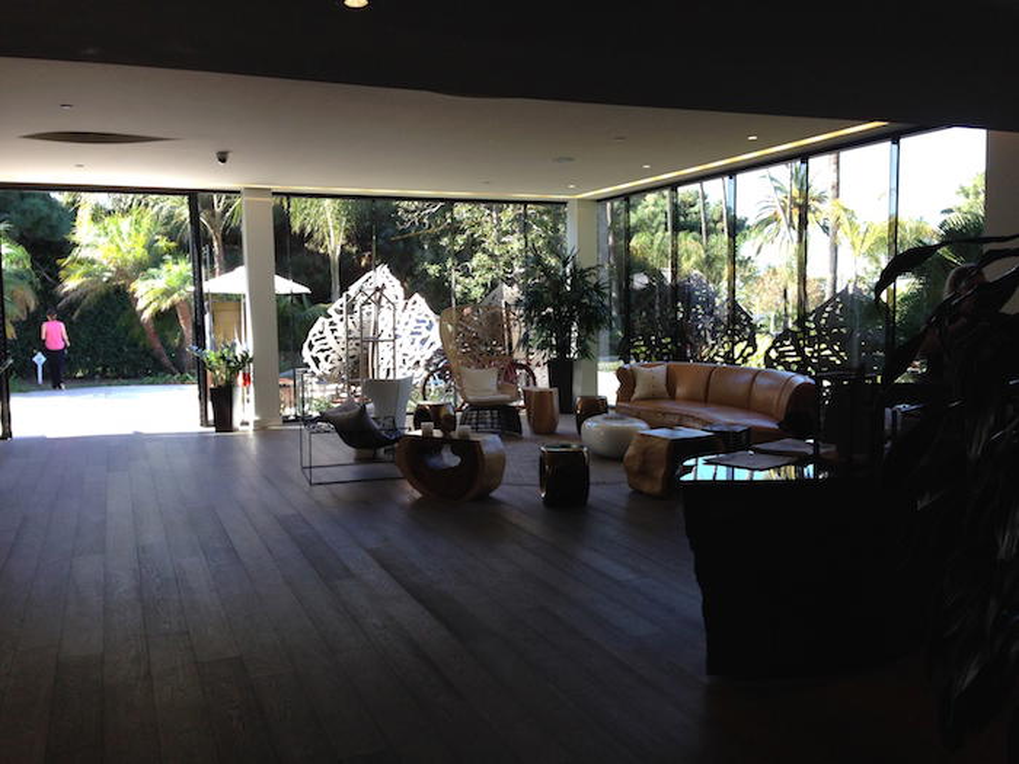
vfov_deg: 42.9
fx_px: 971
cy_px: 382
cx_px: 510
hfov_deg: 55.4
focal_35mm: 33
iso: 80
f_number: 2.4
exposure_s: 1/120
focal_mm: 4.12
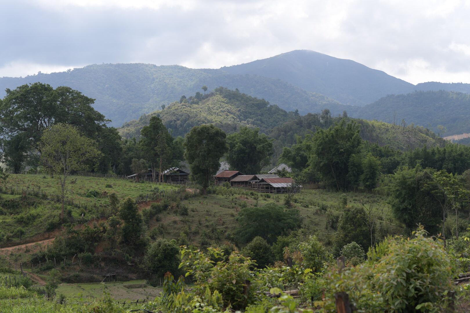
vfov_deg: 16.1
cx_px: 235
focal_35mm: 85
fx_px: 1110
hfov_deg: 23.9
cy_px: 156
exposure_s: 1/500
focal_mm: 85
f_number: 5.6
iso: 160
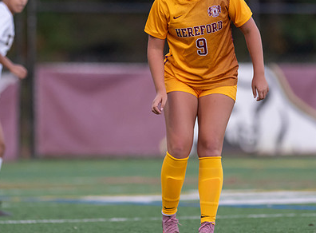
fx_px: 4909
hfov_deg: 3.7
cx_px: 183
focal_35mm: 541
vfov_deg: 2.7
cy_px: 70
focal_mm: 300
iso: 2200
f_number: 2.8
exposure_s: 1/1600
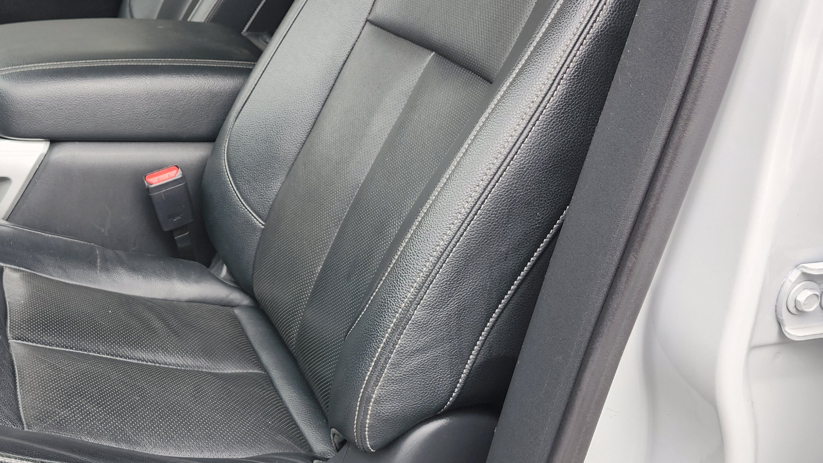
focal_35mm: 41
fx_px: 895
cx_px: 227
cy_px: 221
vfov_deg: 29.0
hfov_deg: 47.9
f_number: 1.8
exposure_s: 1/180
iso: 80
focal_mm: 5.54
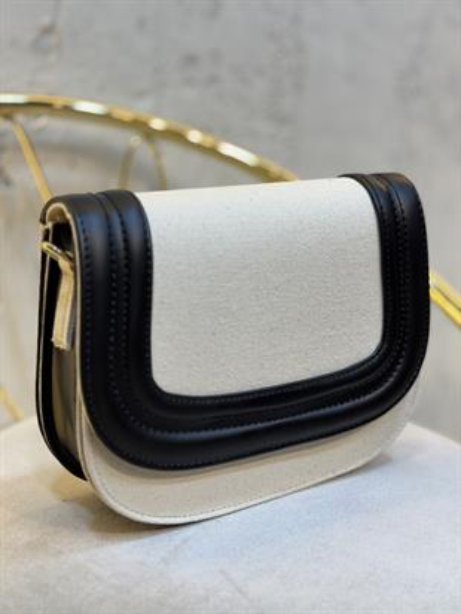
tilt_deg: -8.7
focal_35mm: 48
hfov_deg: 30.3
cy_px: 307
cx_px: 230
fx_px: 852
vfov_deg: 39.6
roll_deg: -2.6
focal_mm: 6.76
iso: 64
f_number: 1.78
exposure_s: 1/100
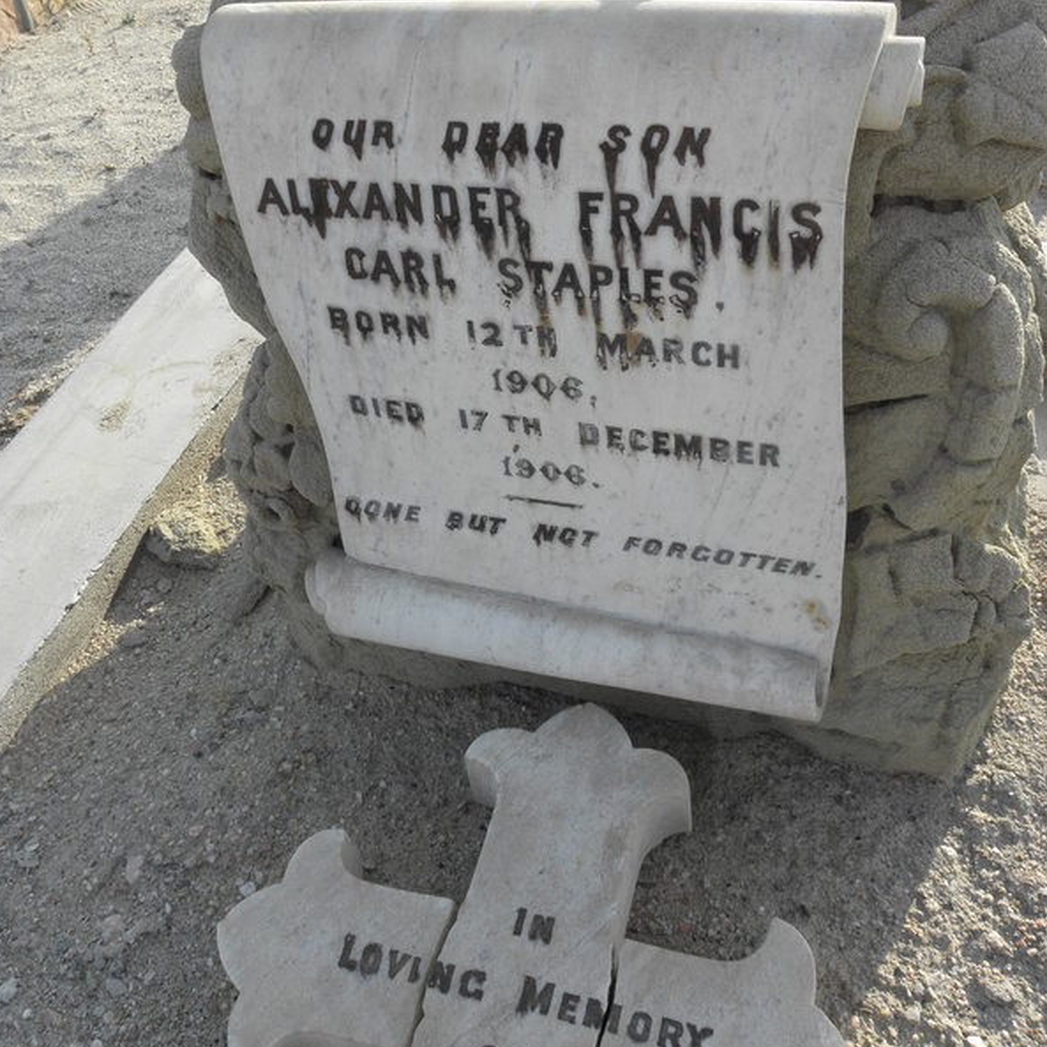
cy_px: 394
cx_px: 519
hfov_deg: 52.5
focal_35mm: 31
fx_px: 1061
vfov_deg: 52.0
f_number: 5.6
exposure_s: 1/125
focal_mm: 4.6
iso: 64
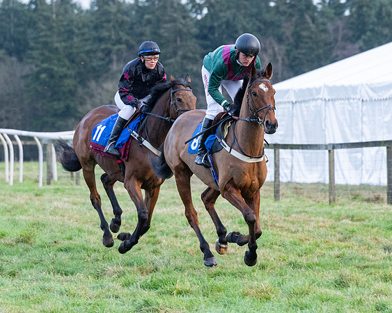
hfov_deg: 7.7
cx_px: 280
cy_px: 156
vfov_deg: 6.2
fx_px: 2909
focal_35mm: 251
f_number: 4
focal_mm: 125
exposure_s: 1/500
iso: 1250
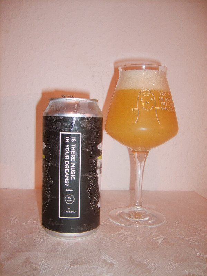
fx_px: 279
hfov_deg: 40.7
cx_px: 104
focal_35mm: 35
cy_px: 138
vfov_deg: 52.6
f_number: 2.8
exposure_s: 1/30
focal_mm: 5.8
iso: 100
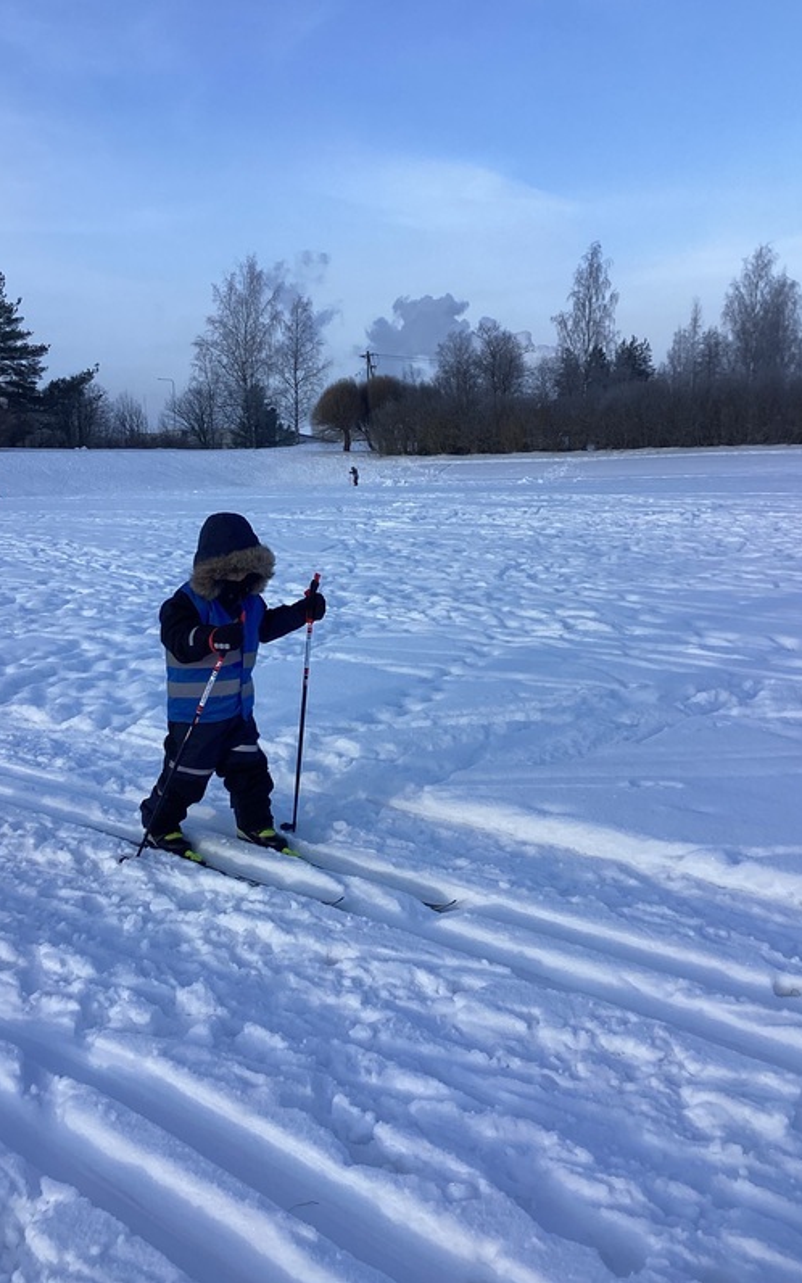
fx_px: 1154
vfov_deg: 58.1
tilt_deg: -11.6
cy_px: 641
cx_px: 338
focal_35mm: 33
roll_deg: +0.4
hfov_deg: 38.2
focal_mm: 3.3
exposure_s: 1/776
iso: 25
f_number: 2.4
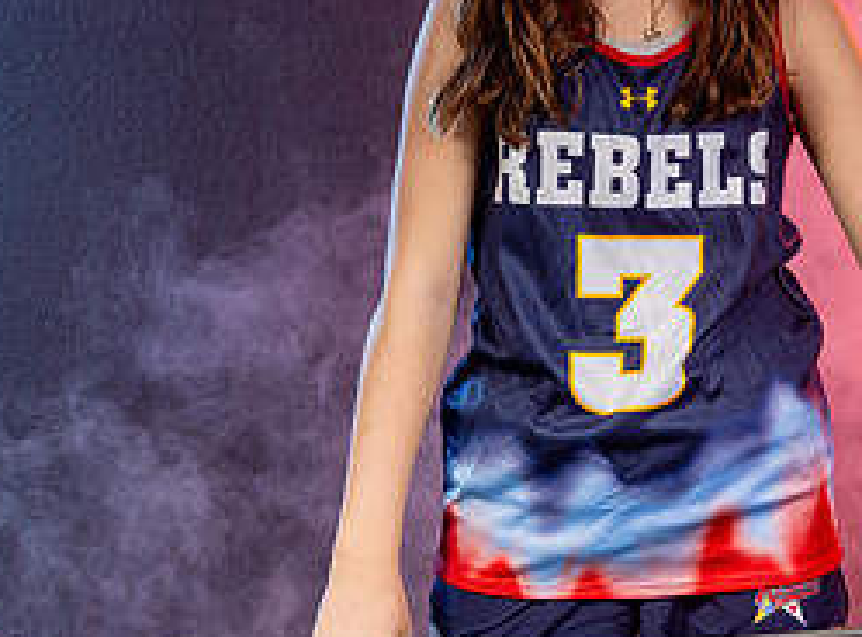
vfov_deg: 5.9
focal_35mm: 251
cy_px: 268
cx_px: 727
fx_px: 6217
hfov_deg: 7.9
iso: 64
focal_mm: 88
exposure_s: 1/200
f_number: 8
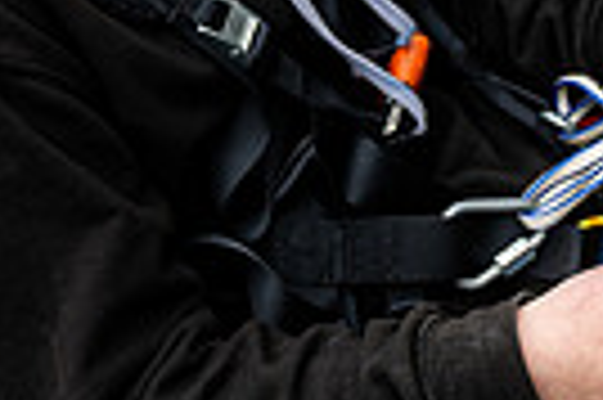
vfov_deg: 10.1
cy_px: -319
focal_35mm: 128
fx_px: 2141
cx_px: 169
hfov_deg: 16.0
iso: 100
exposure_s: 1/200
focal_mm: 24
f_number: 4
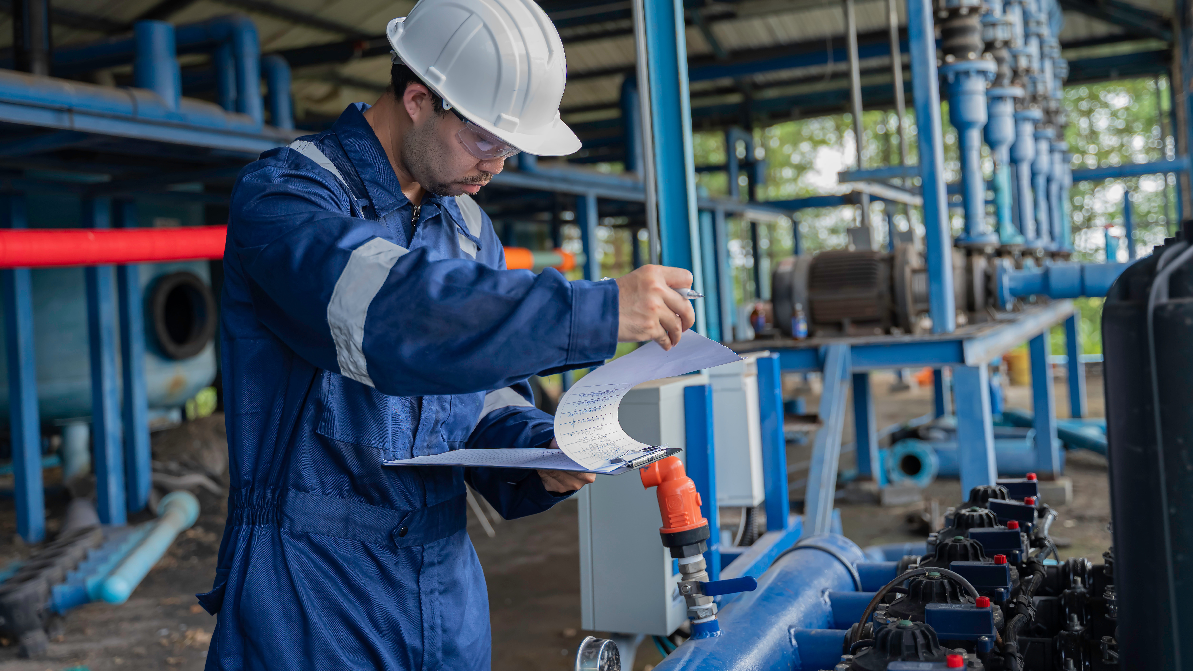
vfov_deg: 29.0
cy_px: 276
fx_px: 1297
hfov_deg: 49.4
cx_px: 596
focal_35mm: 41
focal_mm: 39
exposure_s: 1/200
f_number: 2.8
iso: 320
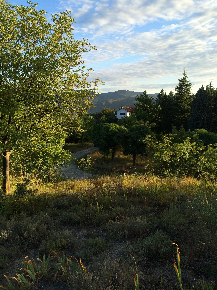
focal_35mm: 30
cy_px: 145
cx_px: 108
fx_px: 251
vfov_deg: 60.0
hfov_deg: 46.8
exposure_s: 1/641
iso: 32
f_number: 2.2
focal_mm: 4.12
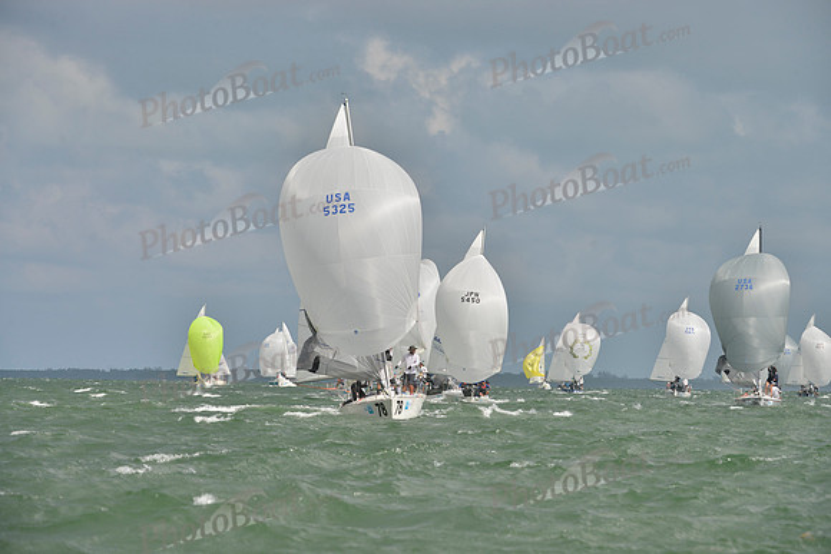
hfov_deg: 10.3
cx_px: 416
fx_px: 4618
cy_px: 277
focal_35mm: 200
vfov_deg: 6.9
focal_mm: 200
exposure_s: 1/1000
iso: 280
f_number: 9
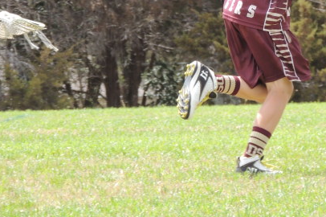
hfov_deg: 3.7
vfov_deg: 2.4
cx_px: 317
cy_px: -10
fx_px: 5103
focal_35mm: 564
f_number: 4.7
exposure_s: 1/500
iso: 250
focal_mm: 49
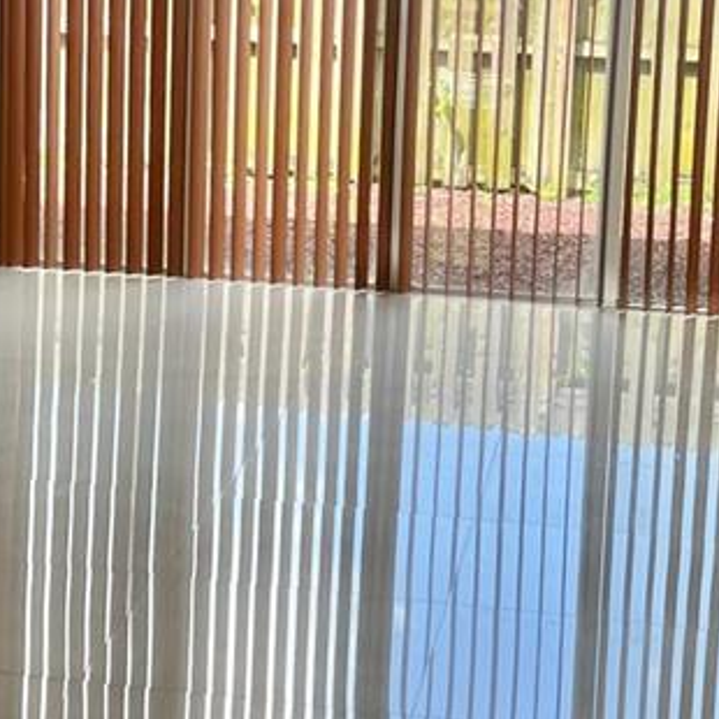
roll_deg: -1.3
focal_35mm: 89
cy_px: 146
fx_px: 2091
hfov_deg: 19.5
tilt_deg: -7.0
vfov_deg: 19.3
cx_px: 302
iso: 40
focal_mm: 5.7
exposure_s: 1/175
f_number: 1.5
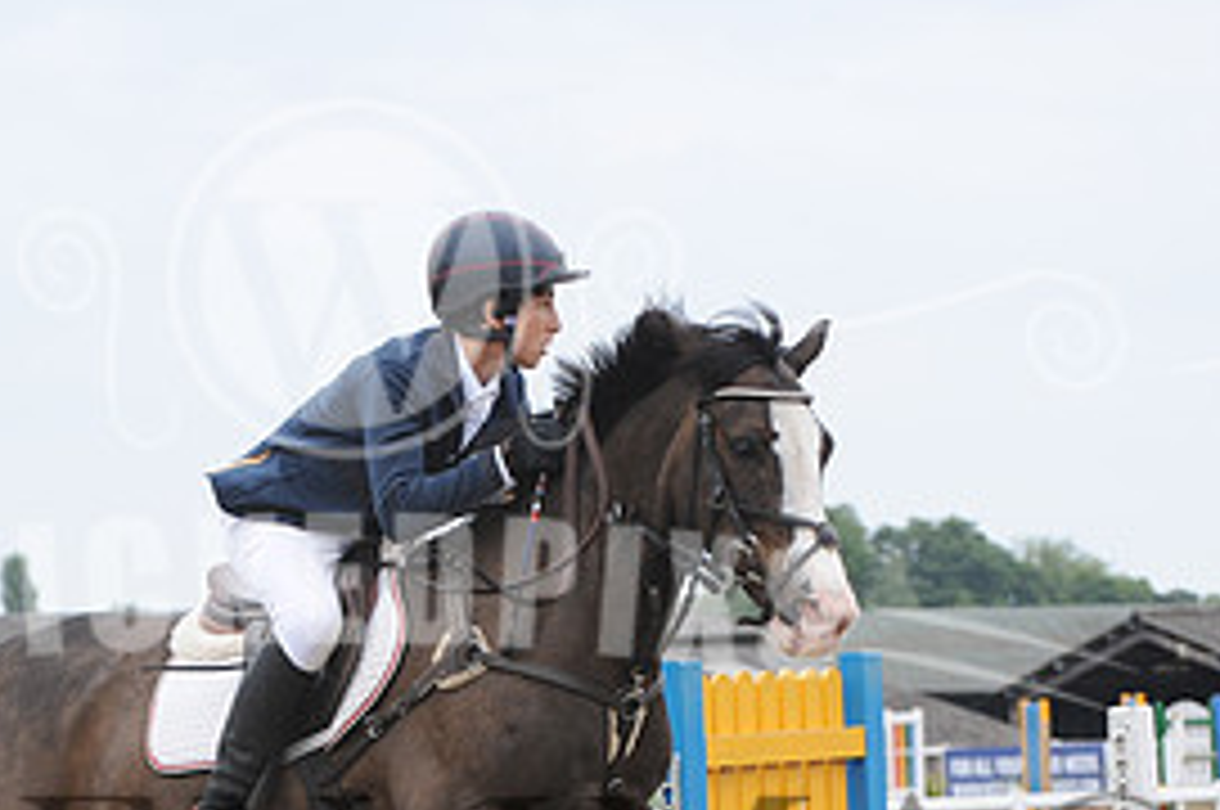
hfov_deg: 9.8
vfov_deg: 6.5
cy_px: 819
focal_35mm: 210
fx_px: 7108
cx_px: 351
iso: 1000
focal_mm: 98
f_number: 5.6
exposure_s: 1/1000
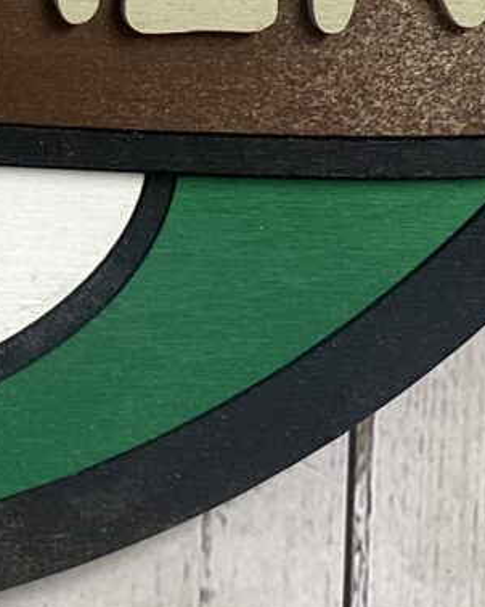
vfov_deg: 10.8
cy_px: -347
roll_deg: +0.6
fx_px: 3089
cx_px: -344
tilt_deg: -5.5
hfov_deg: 8.7
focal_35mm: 172
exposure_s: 1/120
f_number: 1.8
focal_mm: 4.25
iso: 64
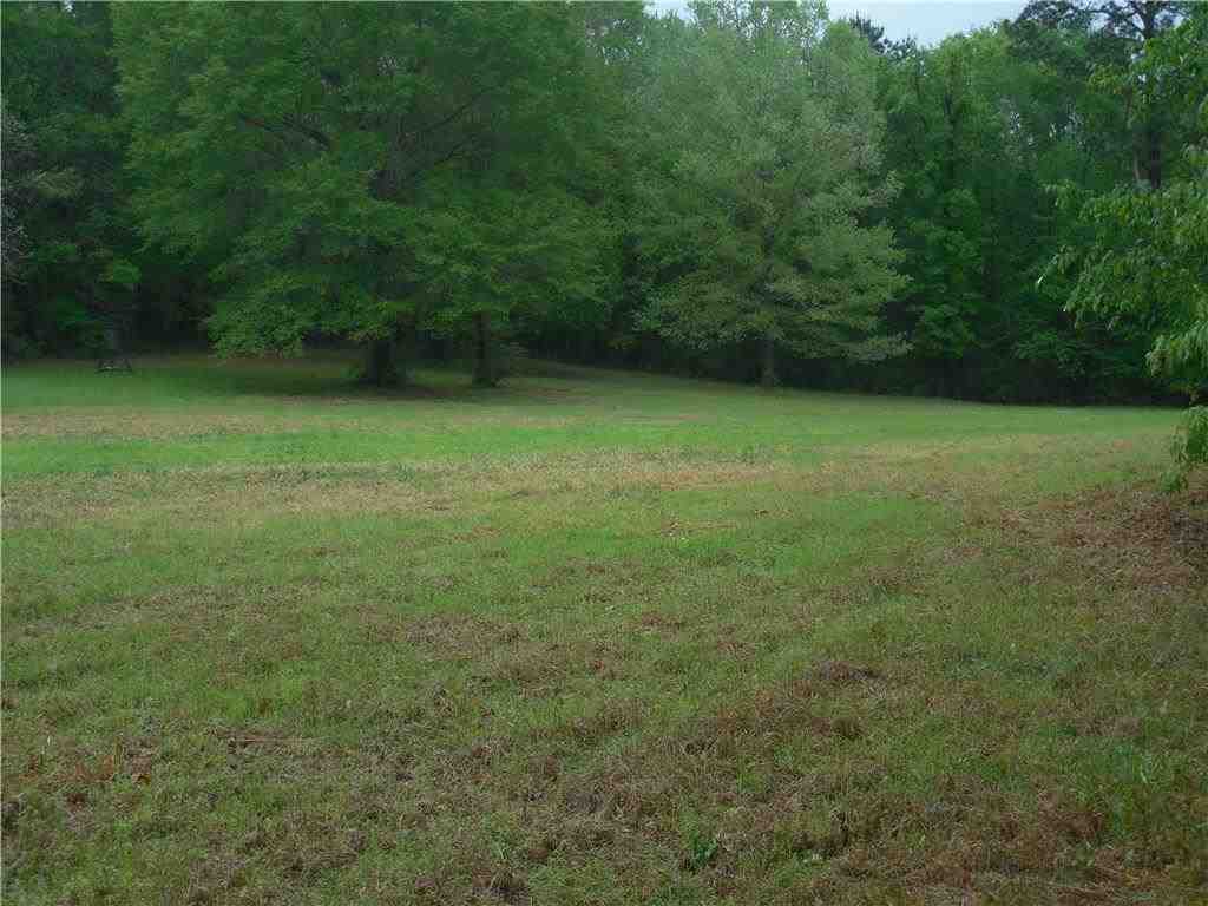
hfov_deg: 31.7
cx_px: 604
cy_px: 453
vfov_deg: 24.0
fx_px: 2129
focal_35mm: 61
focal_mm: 11
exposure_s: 1/320
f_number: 4.3
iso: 125
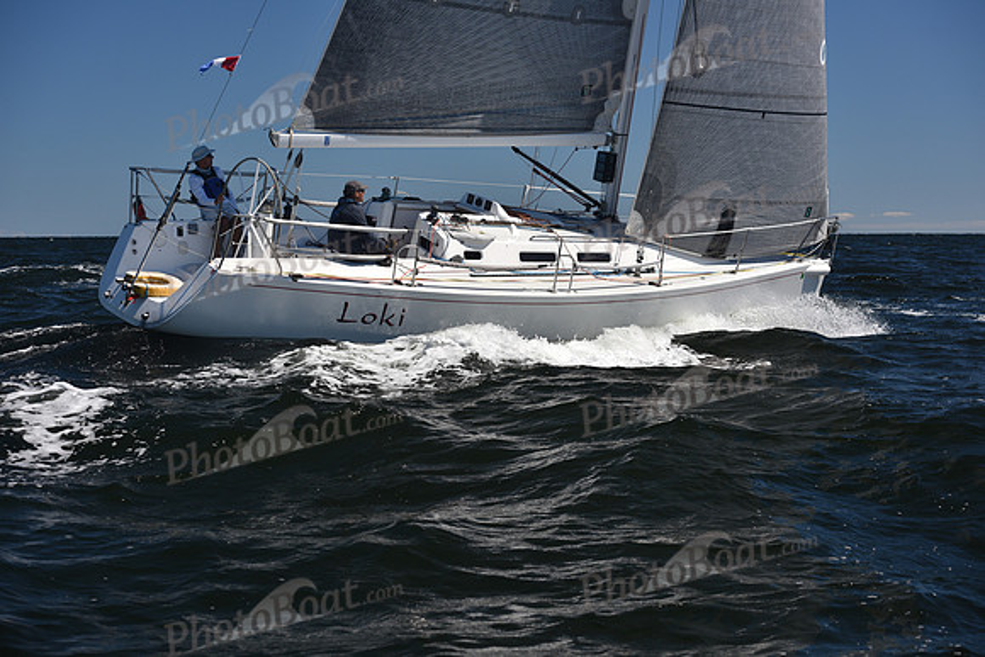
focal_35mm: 70
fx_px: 1916
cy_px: 328
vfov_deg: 19.5
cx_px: 492
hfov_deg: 28.8
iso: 200
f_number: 5.6
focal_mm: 70
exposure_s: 1/800
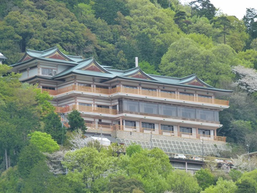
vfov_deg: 4.6
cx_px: 128
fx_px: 2398
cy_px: 96
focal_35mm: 323
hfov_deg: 6.1
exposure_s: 1/125
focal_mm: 58.2
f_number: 4.1
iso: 160
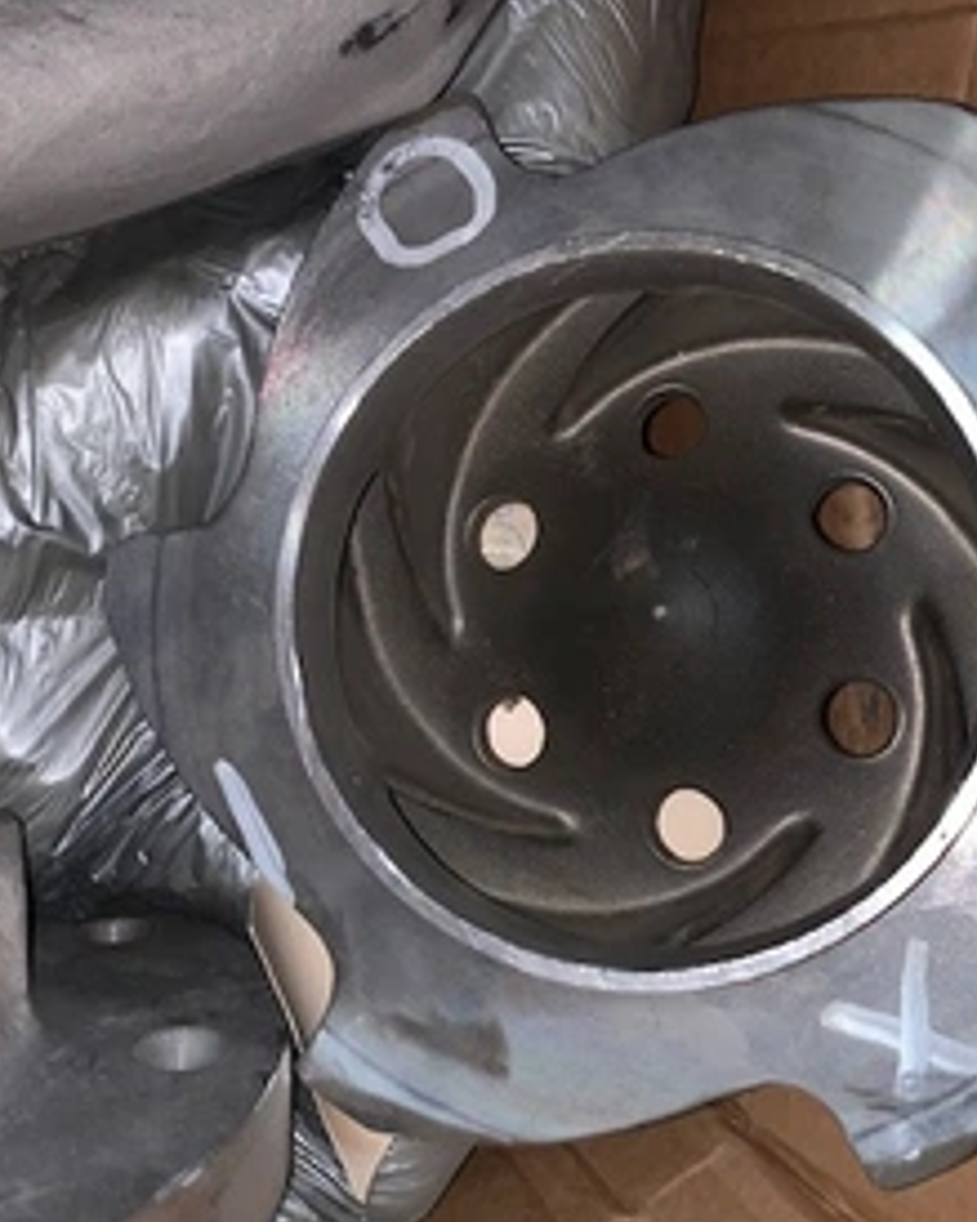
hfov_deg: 39.7
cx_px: 647
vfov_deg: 49.1
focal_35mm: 37
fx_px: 1338
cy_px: 629
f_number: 1.8
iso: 25
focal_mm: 4.25
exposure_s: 1/4
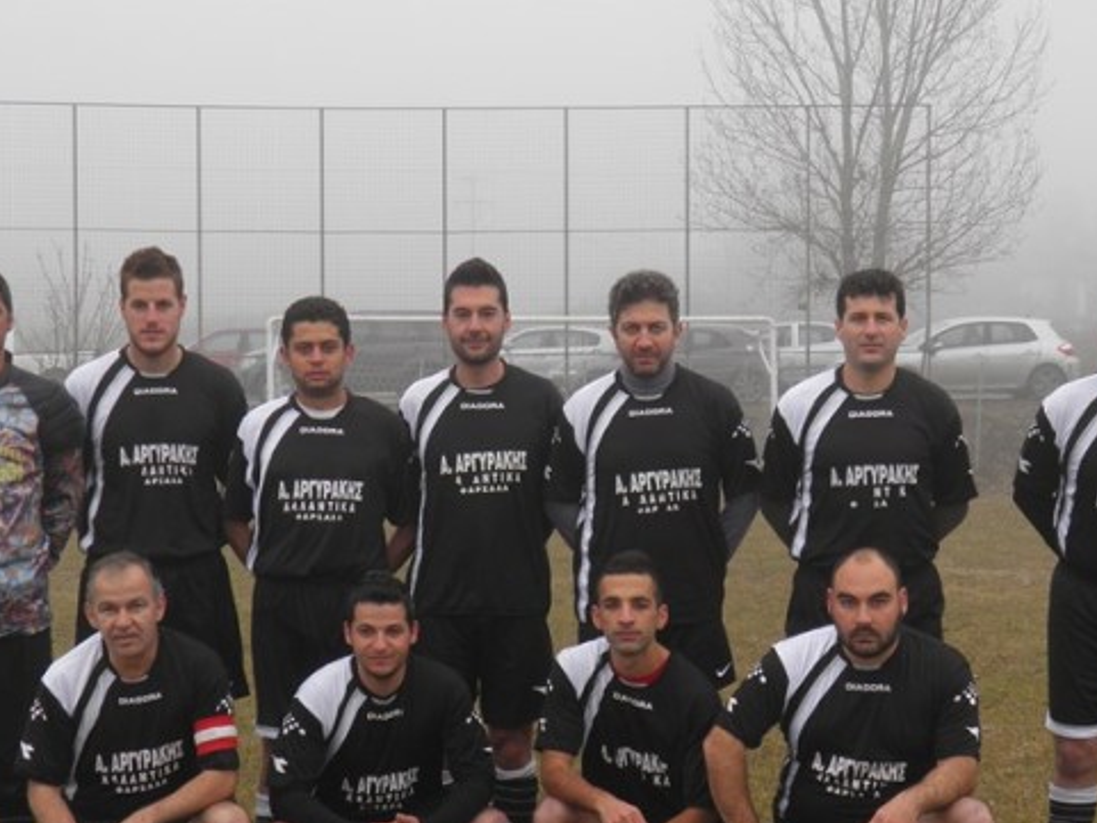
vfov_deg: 17.4
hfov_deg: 23.0
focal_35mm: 85
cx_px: 529
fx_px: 2694
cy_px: 455
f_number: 4.2
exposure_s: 1/80
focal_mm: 11.2
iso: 50
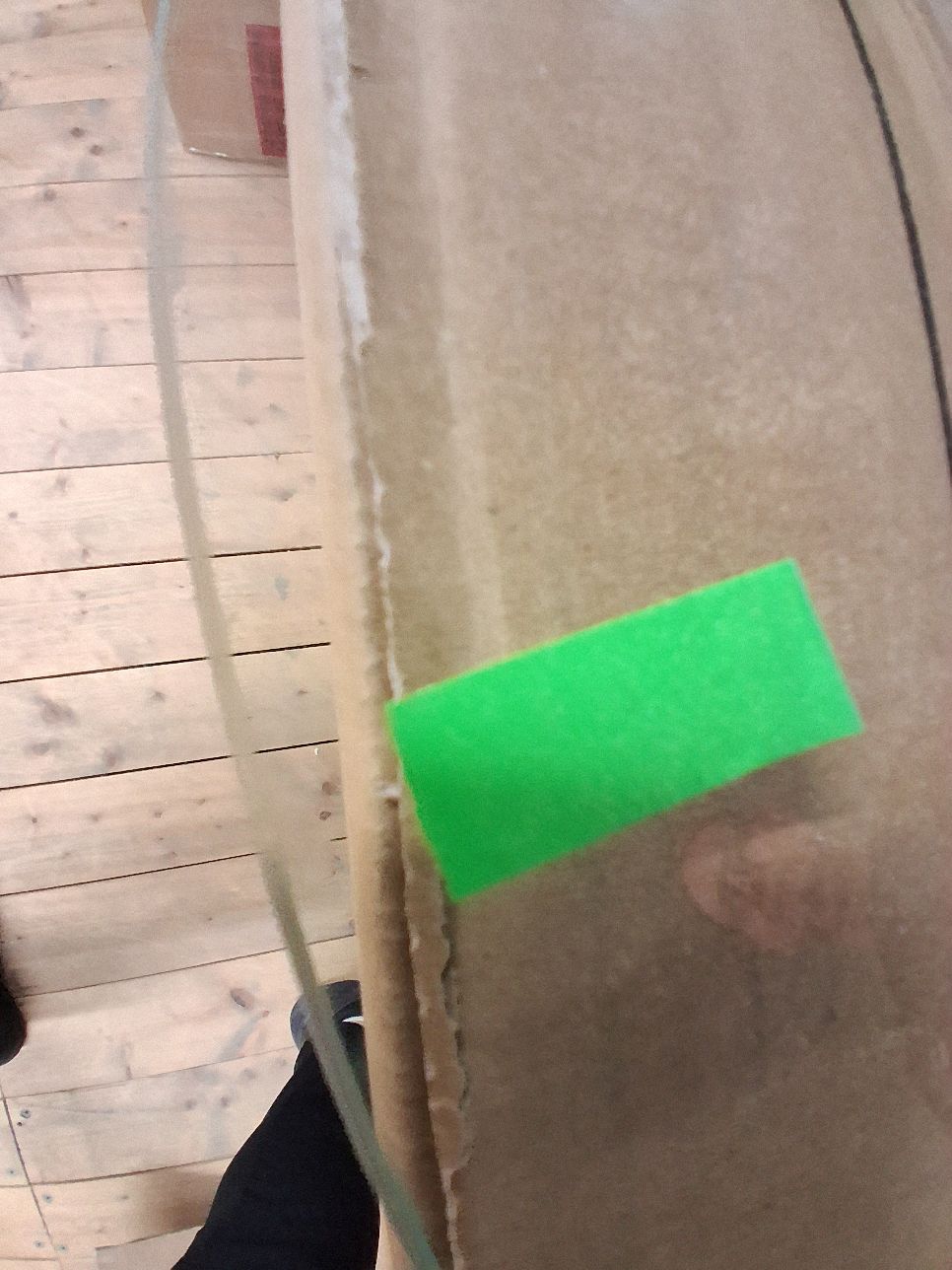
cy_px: 635
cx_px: 476
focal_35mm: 17
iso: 400
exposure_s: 1/25
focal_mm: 1.4
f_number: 2.2
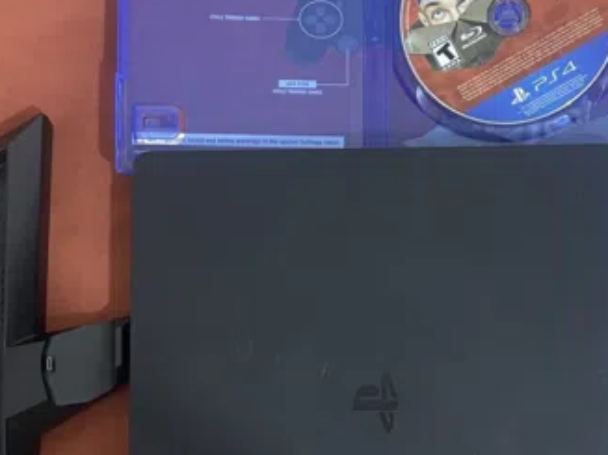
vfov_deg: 29.1
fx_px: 860
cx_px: 376
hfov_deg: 38.7
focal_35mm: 49
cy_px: 355
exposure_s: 1/33
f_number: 1.6
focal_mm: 5.1
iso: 640
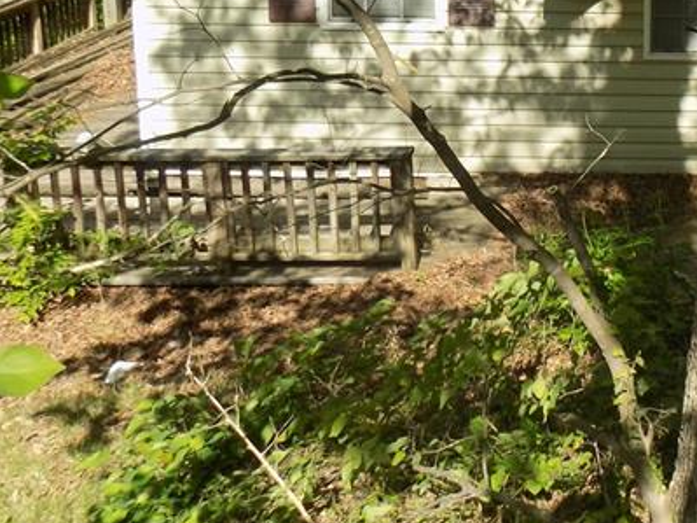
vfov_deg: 23.4
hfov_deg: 30.4
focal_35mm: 59
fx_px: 1188
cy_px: -37
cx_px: 697
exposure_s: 1/500
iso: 80
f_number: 3.1
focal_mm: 4
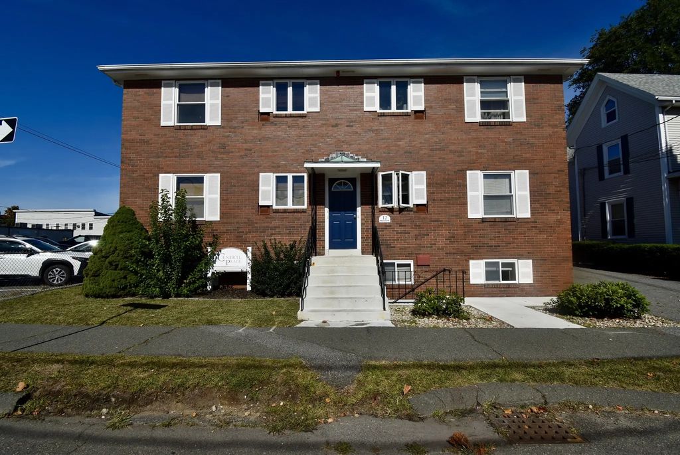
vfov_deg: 77.5
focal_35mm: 15
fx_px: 284
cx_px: 340
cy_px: 228
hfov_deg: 100.3
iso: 100
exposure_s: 1/400
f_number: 10
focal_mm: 10
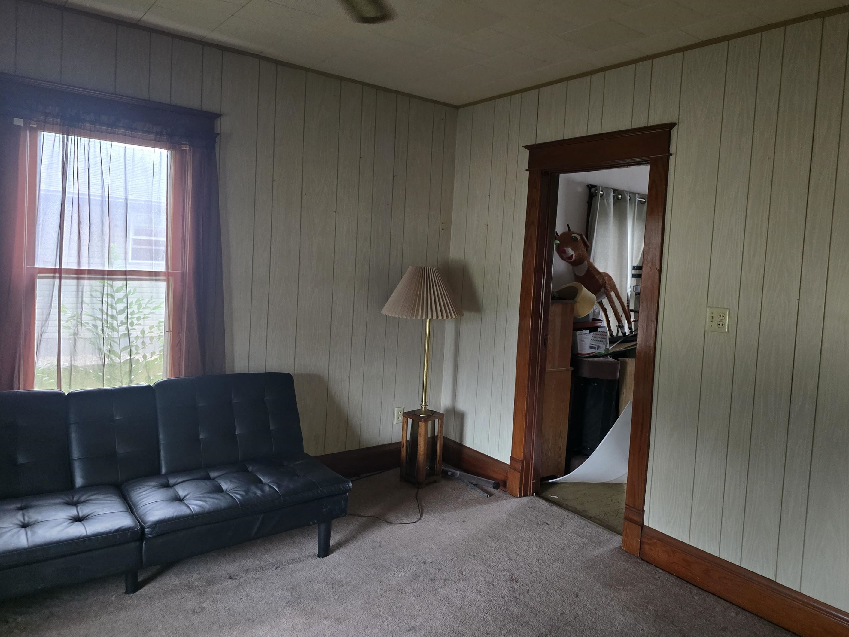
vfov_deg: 54.9
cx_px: 453
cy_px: 300
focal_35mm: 25
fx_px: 613
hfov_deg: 69.3
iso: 800
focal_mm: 6.3
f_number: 1.7
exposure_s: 1/60
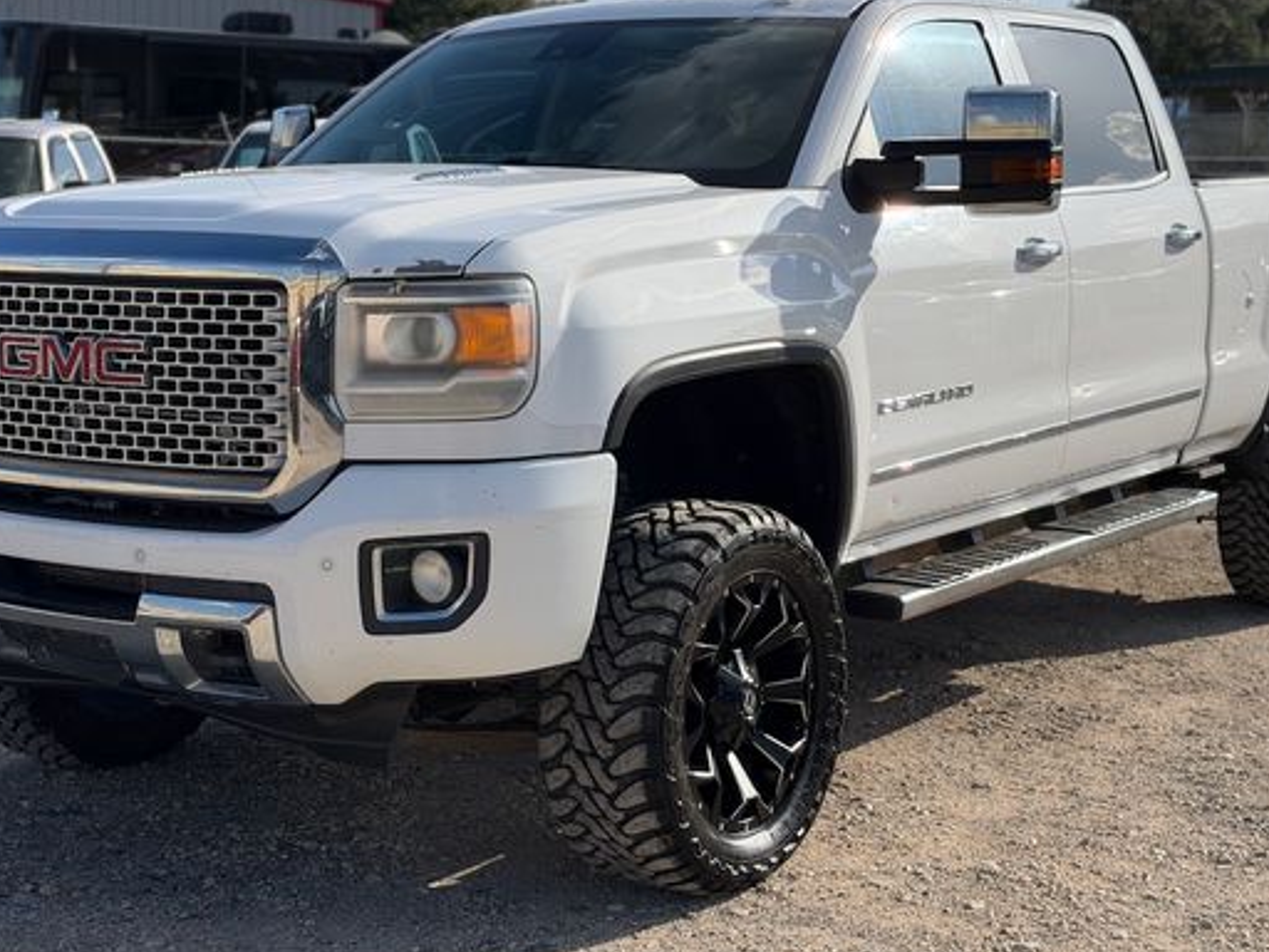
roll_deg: -2.1
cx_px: 634
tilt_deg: -5.1
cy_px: 384
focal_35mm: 60
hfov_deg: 32.2
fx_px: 2200
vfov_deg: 24.4
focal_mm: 6.76
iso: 64
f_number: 1.78
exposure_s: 1/6024
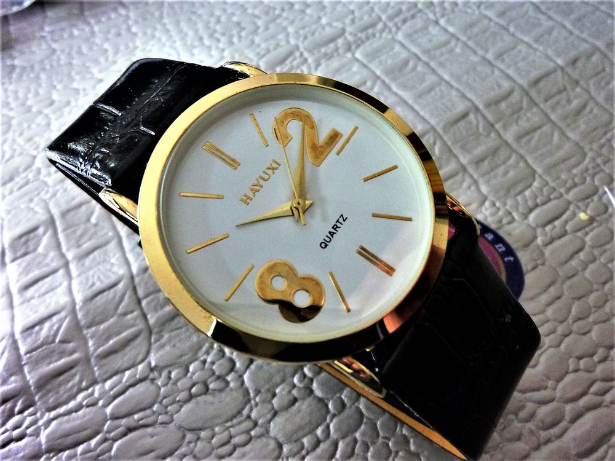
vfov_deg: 54.9
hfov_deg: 69.4
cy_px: 230
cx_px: 308
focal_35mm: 25
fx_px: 444
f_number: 3.3
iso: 320
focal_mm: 4.5
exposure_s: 1/30
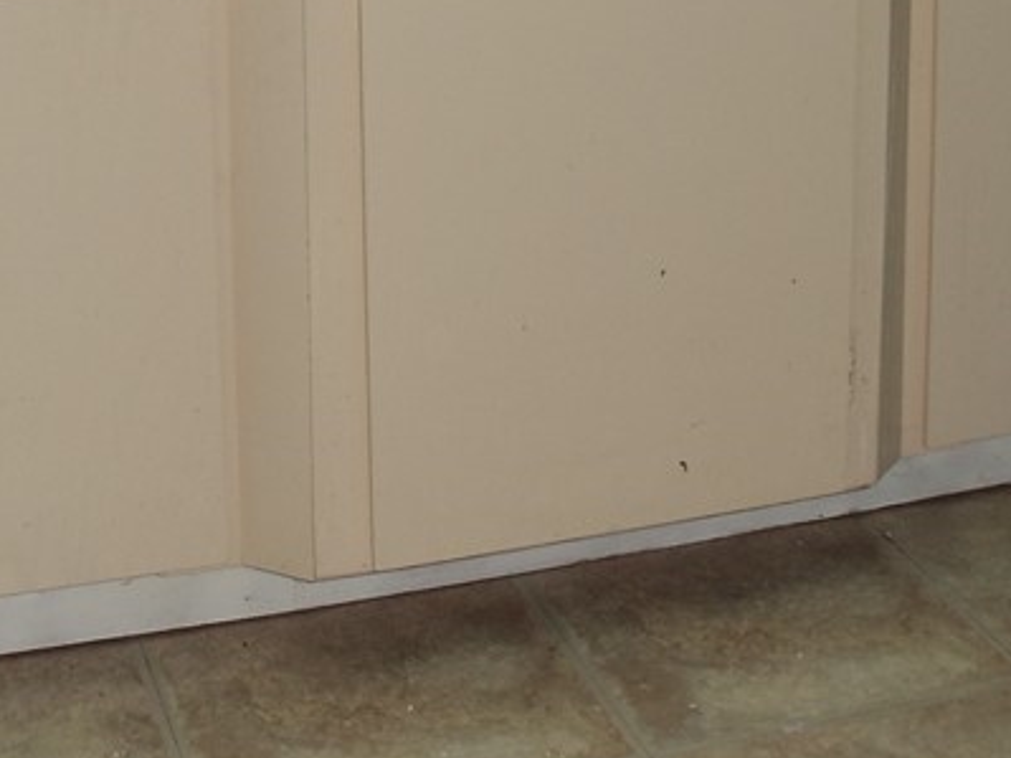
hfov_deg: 17.4
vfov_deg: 12.9
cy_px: -71
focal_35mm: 113
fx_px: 3299
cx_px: 504
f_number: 3.5
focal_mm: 6
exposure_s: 1/30
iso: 80
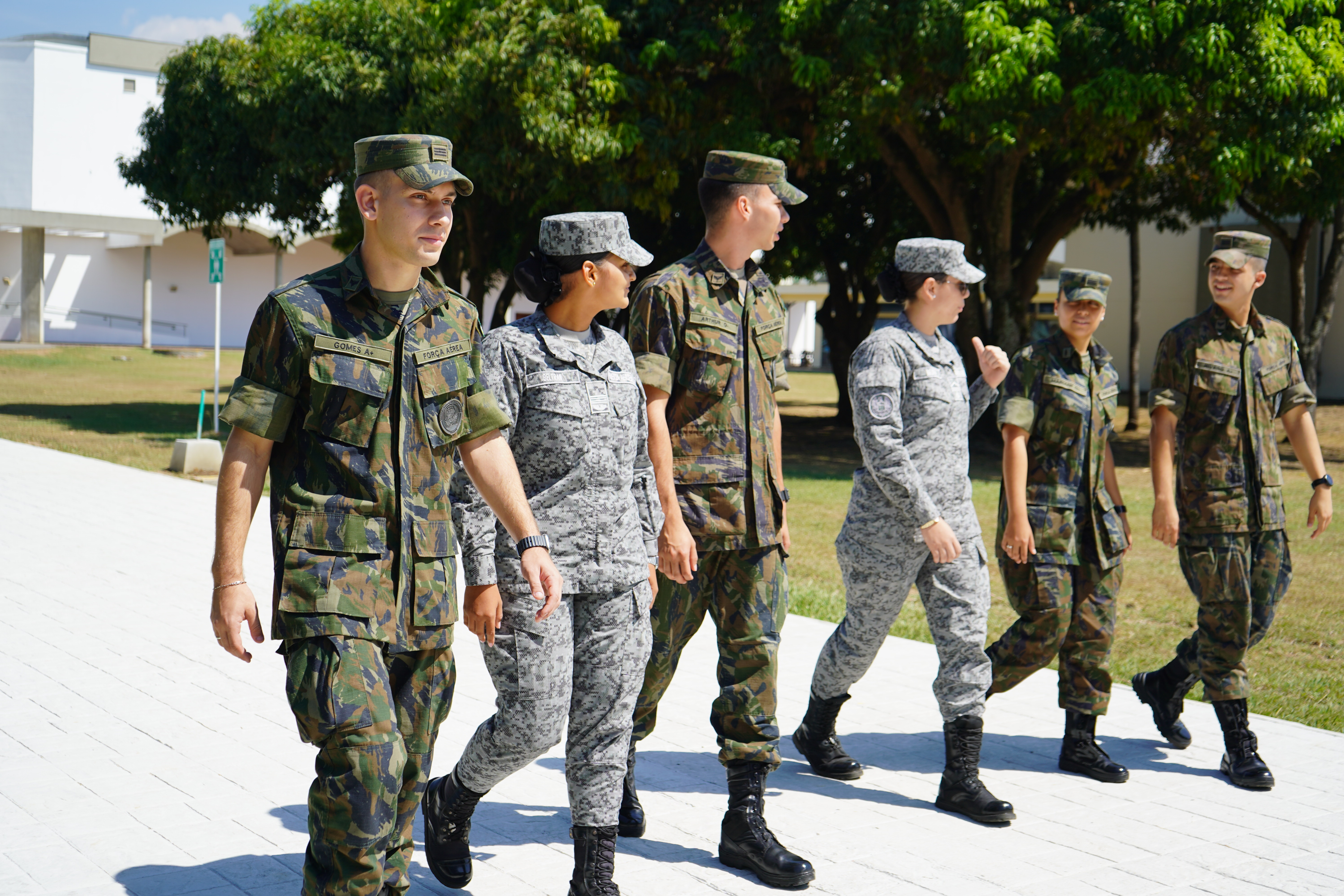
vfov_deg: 30.5
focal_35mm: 44
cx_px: 672
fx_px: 1643
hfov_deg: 44.5
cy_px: 448
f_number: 5
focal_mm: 44
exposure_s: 1/400
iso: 100
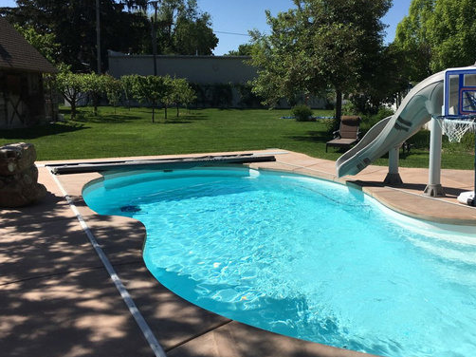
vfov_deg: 38.6
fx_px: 509
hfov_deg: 49.8
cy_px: 159
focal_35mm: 37
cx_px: 288
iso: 25
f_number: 2.2
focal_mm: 4.15
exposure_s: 1/3663
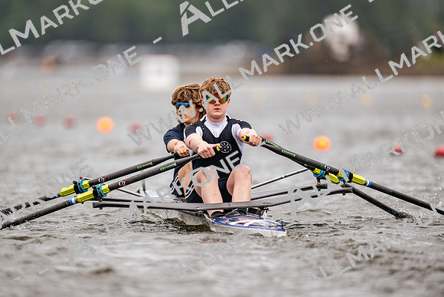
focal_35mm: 600
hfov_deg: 3.4
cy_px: 148
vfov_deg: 2.3
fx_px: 7401
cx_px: 222
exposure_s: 1/2500
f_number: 4
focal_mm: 600
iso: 320
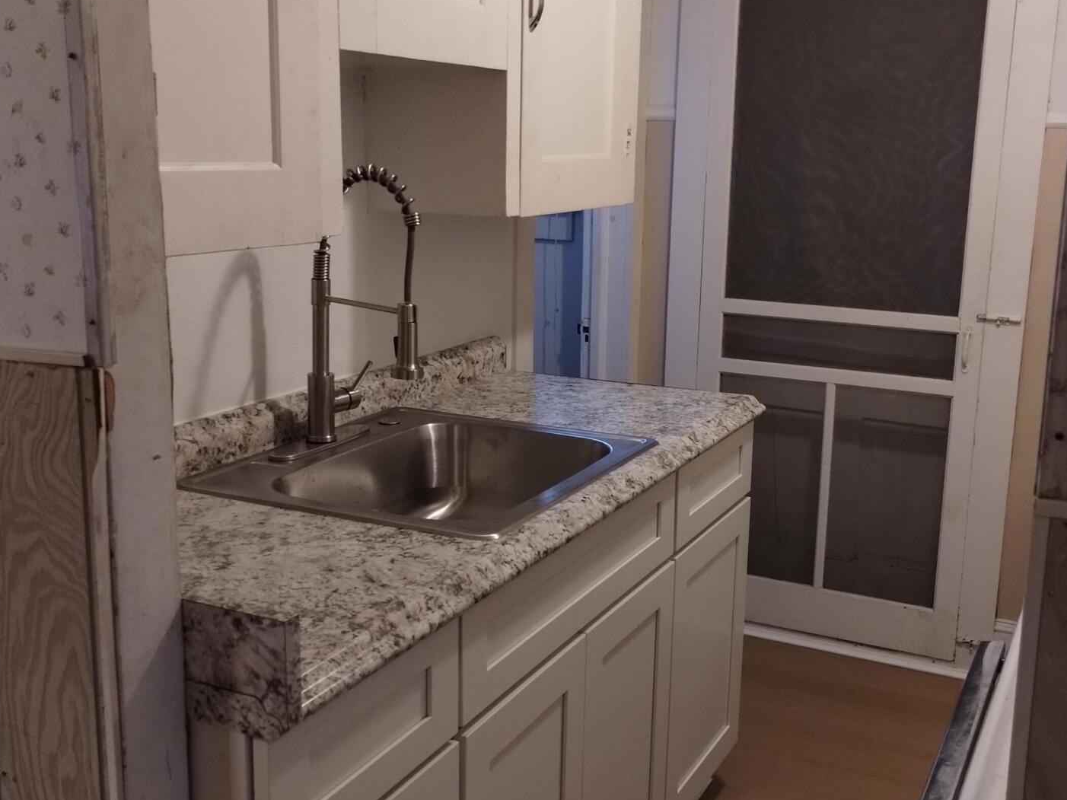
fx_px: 1233
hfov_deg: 46.8
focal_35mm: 40
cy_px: 421
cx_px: 561
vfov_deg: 35.9
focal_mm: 4.27
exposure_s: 1/30
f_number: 1.8
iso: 1109
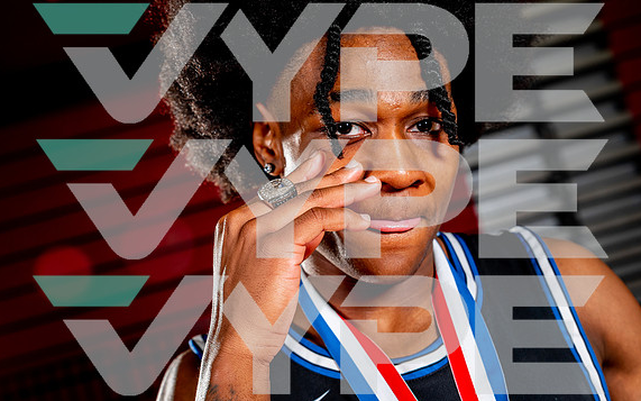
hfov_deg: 35.7
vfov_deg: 22.8
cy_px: 199
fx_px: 996
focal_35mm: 57
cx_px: 322
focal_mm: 55
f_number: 5.6
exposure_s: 1/125
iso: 100
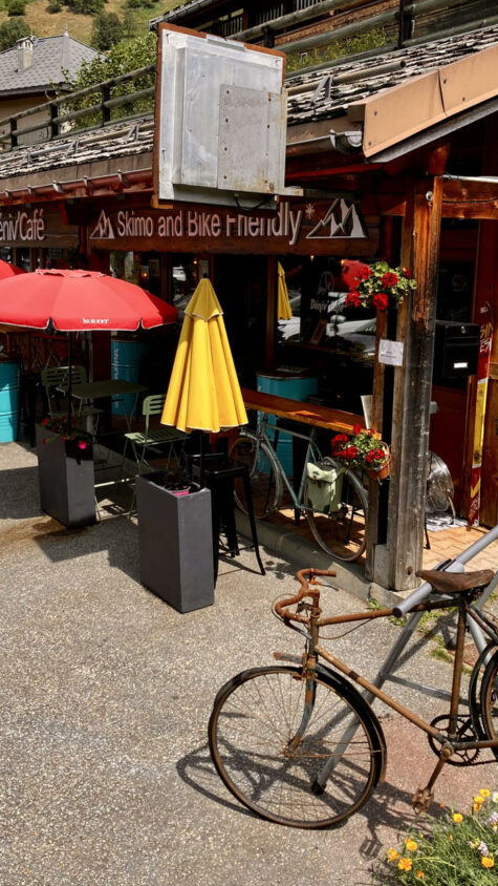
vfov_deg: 54.0
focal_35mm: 37
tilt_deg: -9.5
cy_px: 418
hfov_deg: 32.0
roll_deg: -2.1
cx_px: 235
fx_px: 868
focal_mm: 3.99
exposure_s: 1/796
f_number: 1.8
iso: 32
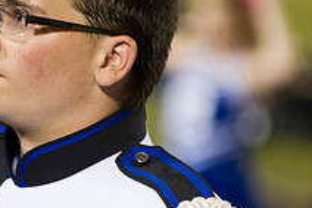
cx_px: -53
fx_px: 5681
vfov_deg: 2.1
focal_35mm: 656
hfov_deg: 3.1
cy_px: 109
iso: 4000
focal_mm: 240
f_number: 4
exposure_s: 1/125
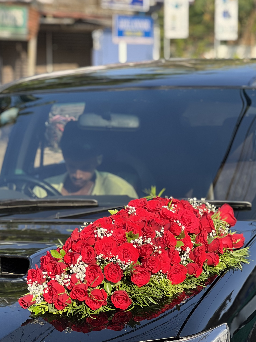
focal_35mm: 123
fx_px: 1213
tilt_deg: -6.6
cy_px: 221
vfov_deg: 16.0
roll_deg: +0.8
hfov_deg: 12.0
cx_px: 100
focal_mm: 9
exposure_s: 1/141
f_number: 2.8
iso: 20
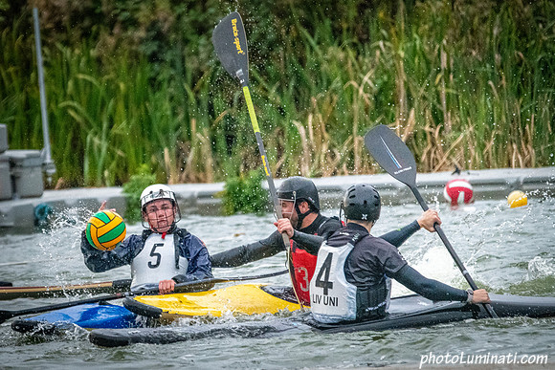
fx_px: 9195
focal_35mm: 596
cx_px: 146
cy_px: 264
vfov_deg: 2.3
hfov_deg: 3.5
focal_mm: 400
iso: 5000
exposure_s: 1/2500
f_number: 5.6
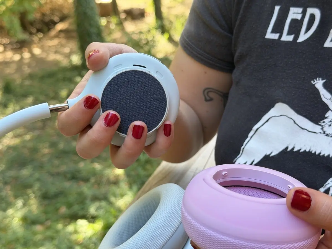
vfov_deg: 30.3
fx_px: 460
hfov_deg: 39.7
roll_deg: +5.3
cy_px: 124
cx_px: 166
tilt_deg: -26.8
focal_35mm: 48
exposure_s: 1/121
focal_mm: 6.76
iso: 80
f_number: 1.78
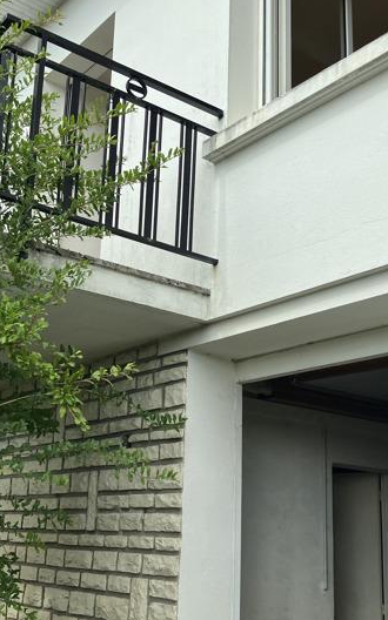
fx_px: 761
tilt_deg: +16.8
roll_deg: -1.5
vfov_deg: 44.3
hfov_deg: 28.5
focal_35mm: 45
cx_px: 163
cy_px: 330
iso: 32
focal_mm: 3.99
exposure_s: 1/823
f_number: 1.8
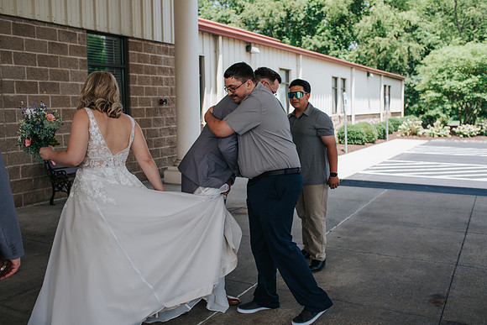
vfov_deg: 36.8
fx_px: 488
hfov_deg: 53.0
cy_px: 162
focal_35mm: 36
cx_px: 244
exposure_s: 1/320
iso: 100
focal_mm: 35
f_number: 3.5
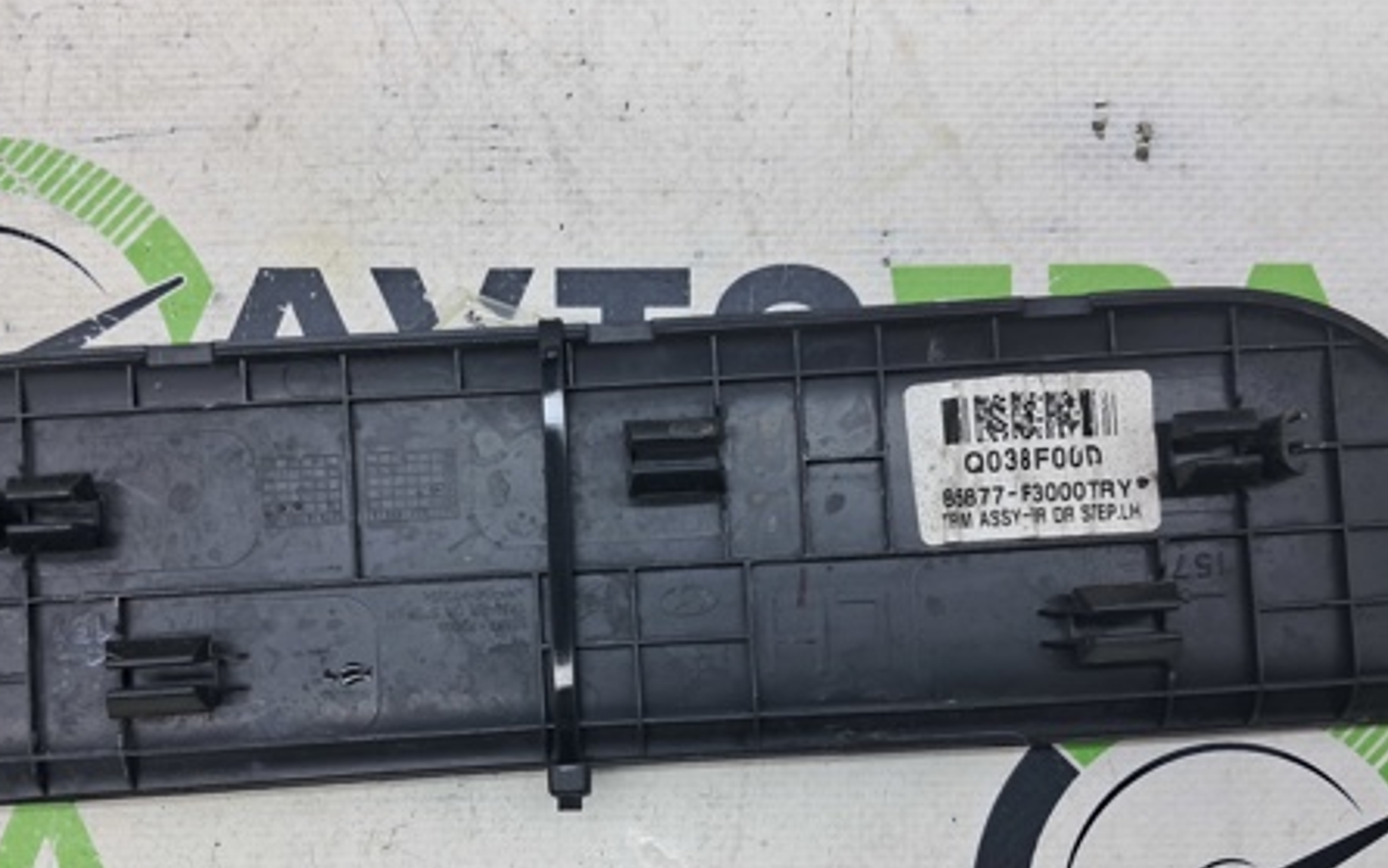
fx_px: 1551
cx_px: 650
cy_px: 568
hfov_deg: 48.2
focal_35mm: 41
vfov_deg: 31.1
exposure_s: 1/50
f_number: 1.8
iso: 50
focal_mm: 4
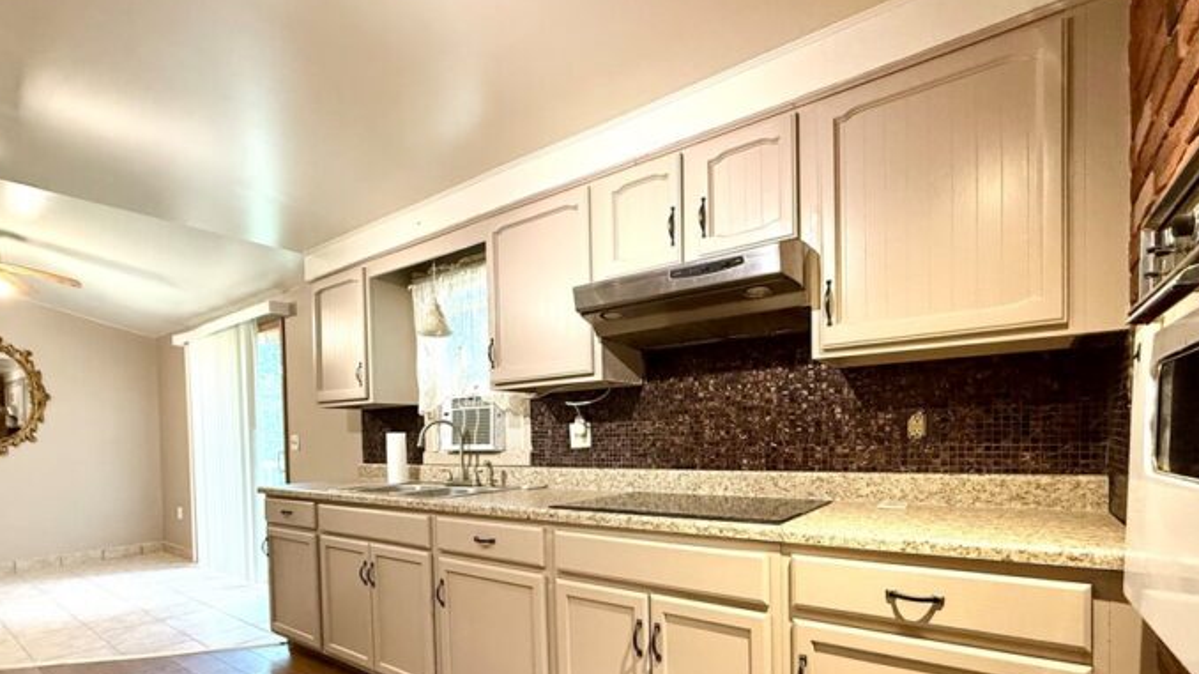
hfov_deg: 92.7
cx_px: 594
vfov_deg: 59.5
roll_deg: +0.8
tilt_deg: -1.0
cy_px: 451
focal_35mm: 18
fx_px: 572
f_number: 2.2
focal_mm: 2.22
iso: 320
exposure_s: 1/60
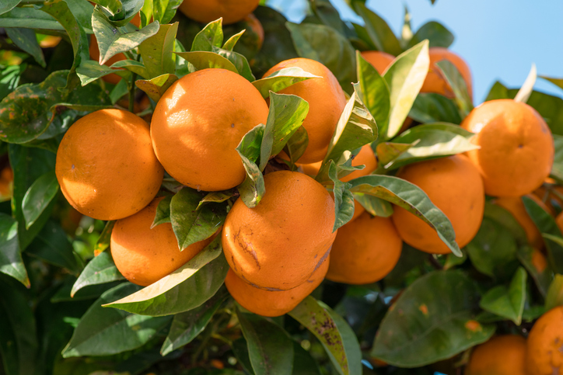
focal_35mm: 100
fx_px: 1564
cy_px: 188
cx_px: 282
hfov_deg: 20.4
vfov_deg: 13.7
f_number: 8
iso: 100
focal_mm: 100
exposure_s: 1/200
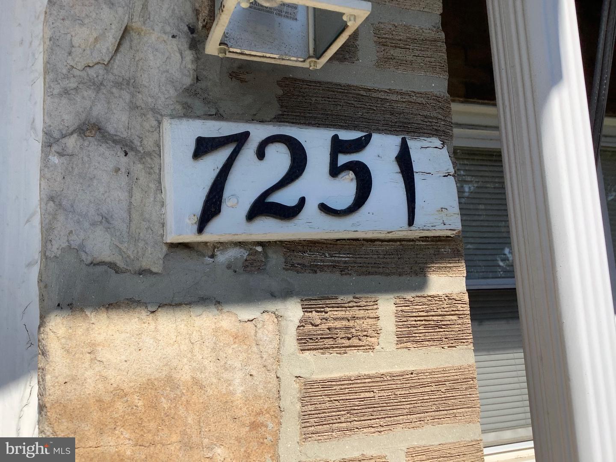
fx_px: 552
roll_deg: +2.9
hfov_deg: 58.4
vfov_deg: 45.4
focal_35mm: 31
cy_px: 231
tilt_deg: +12.1
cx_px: 308
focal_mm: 3.3
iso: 25
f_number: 2.4
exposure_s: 1/1359
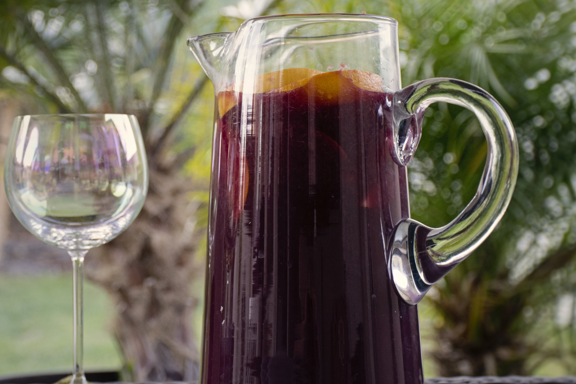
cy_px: 187
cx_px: 150
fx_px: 1744
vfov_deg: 12.6
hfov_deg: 18.6
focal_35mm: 109
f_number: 4.5
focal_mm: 48
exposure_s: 1/80
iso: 400
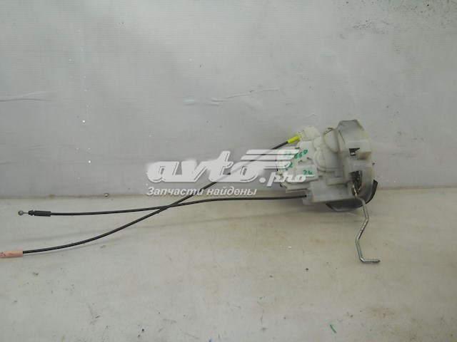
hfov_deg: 45.8
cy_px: 171
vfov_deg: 35.1
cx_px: 228
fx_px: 541
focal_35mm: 41
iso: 80
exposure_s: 1/60
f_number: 3.1
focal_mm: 6.72
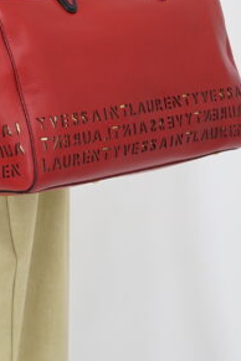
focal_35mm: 176
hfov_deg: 7.7
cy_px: -115
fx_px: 1767
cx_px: -38
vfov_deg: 11.4
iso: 640
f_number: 6.3
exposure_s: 1/8
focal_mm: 50
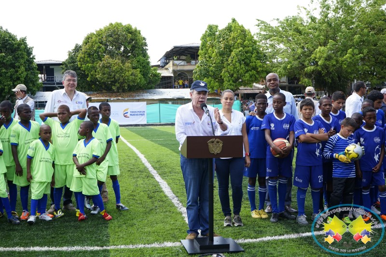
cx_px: 193
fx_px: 525
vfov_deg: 27.5
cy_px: 128
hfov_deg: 40.4
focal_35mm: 49
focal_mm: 49
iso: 500
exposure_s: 1/500
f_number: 8
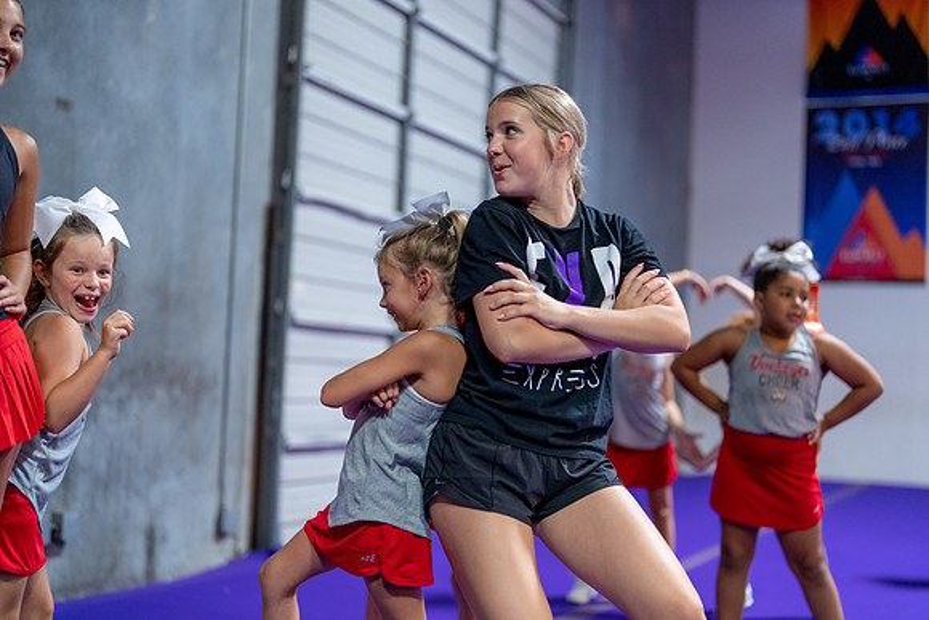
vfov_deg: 27.0
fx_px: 1291
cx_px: 464
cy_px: 310
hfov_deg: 39.6
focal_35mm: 50
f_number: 1.2
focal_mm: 50
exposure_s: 1/800
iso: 1600
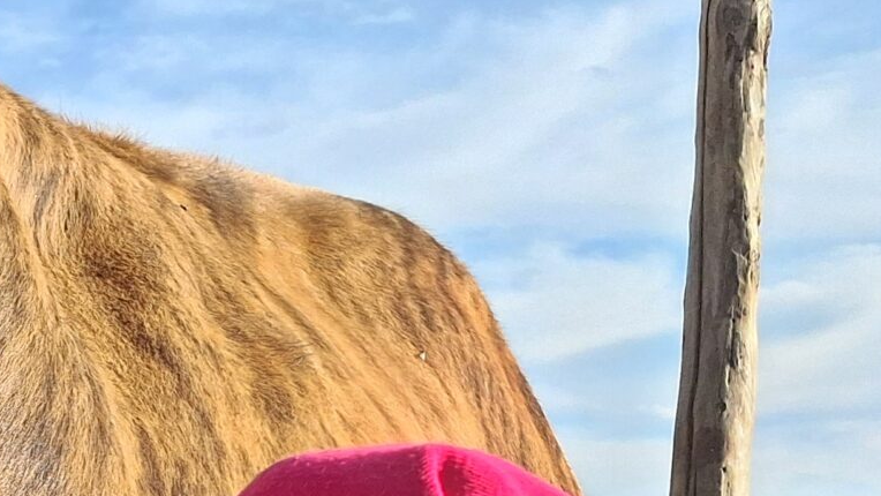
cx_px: -420
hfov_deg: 21.5
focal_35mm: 84
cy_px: 699
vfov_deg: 13.7
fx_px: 1963
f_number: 1.8
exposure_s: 1/1189
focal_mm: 5.54
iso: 40
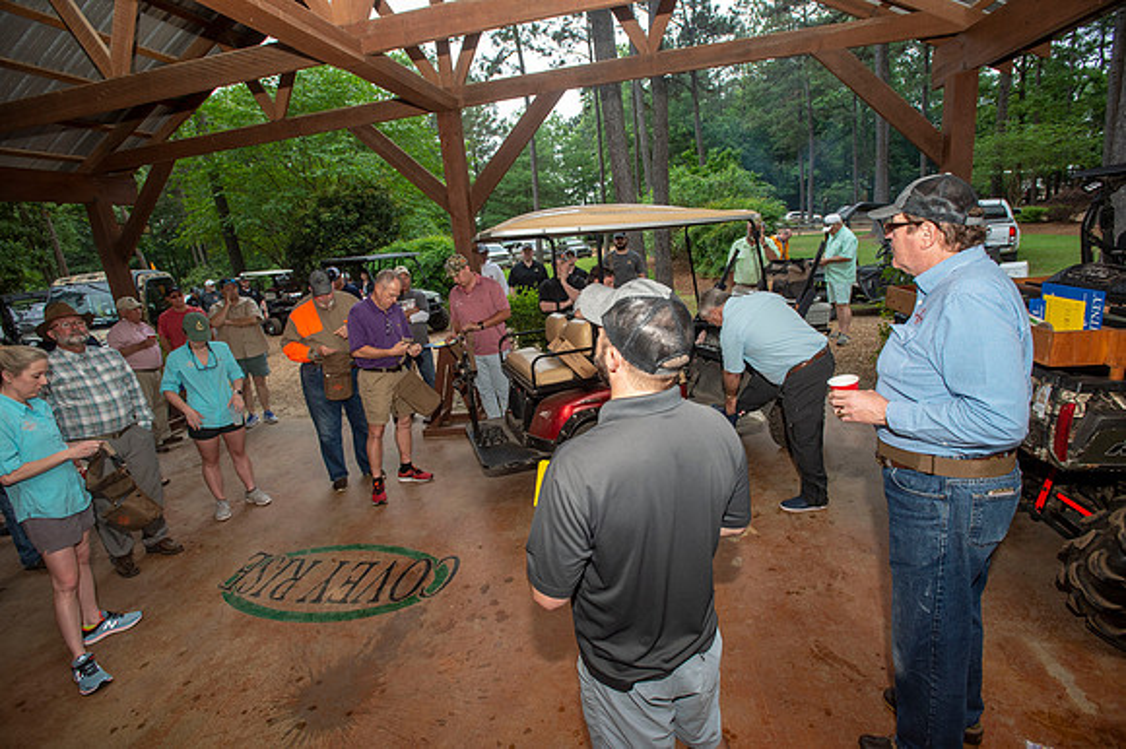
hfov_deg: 93.3
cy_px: 374
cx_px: 563
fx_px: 531
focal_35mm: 17
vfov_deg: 70.4
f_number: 5
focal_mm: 17
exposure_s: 1/100
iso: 800
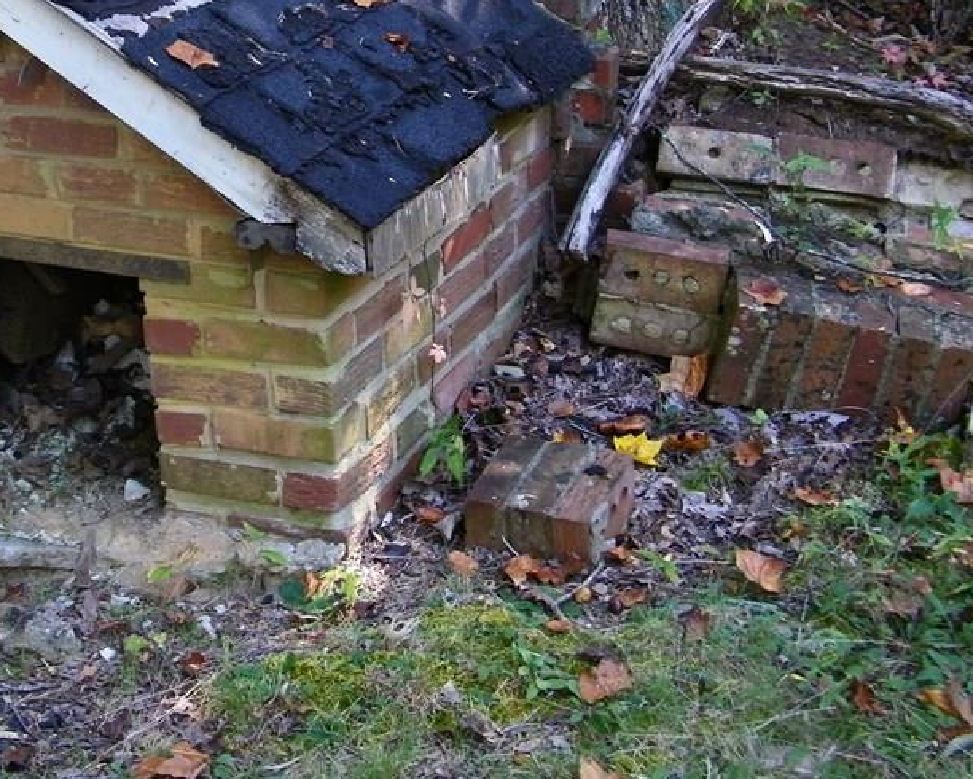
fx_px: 2074
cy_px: 201
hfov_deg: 25.9
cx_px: 174
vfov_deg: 21.1
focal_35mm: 72
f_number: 3.9
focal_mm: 7.9
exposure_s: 1/50
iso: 160
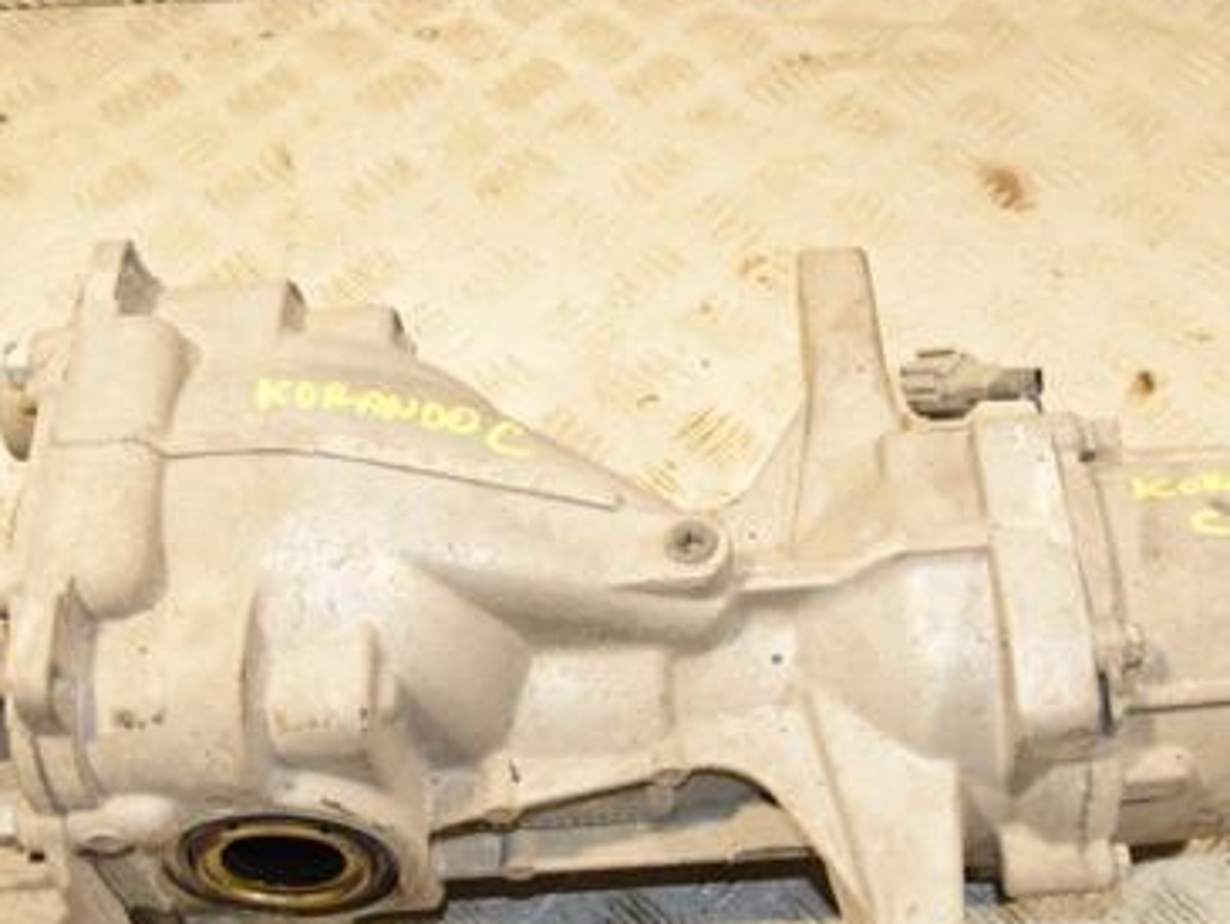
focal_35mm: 50
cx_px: 704
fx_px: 1770
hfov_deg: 38.2
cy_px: 624
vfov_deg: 29.0
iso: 800
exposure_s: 1/200
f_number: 5.6
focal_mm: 21
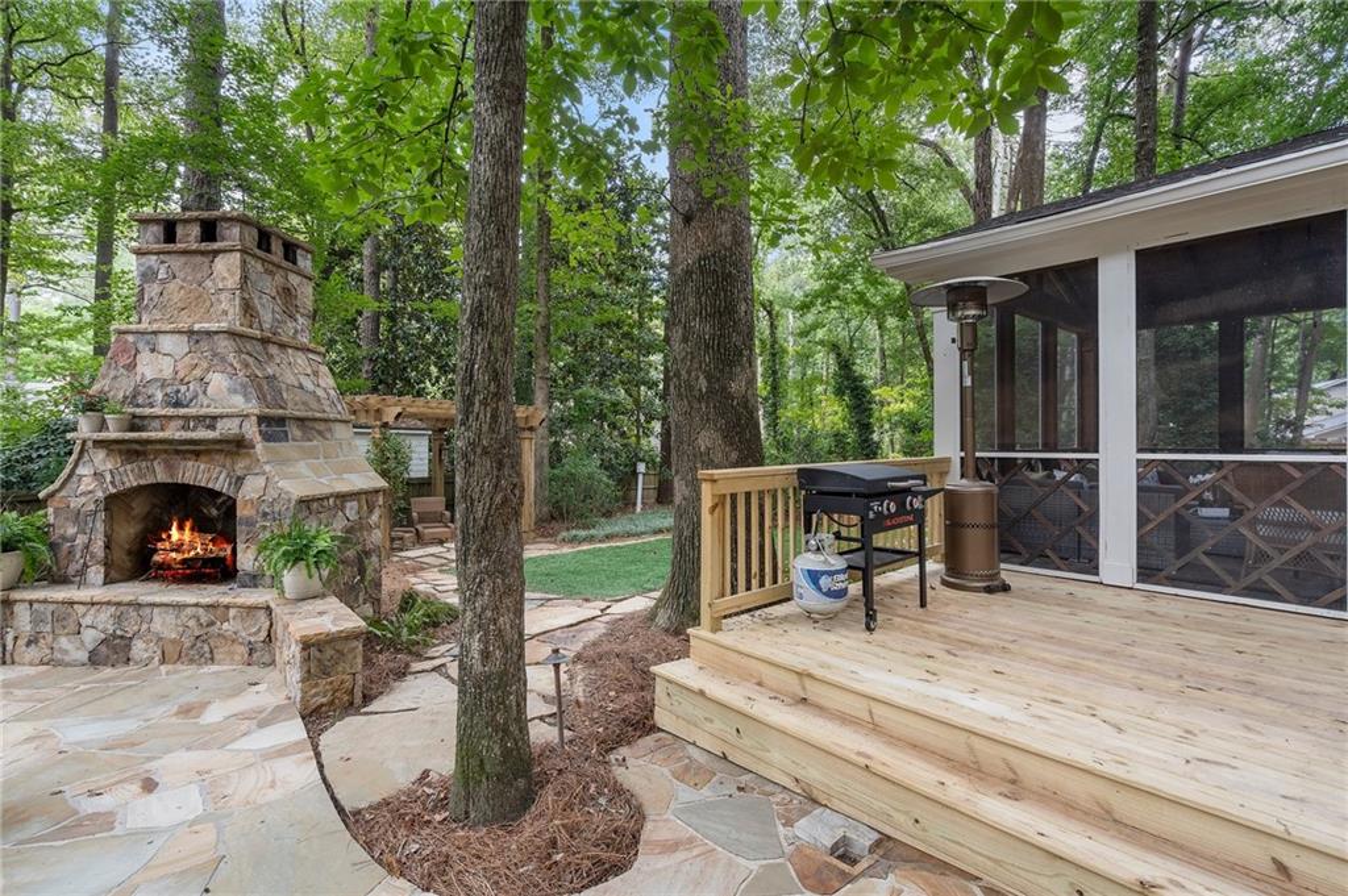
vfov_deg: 73.7
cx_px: 674
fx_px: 599
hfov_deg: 96.8
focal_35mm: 16
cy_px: 448
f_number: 7.1
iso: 640
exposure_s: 1/160
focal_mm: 16
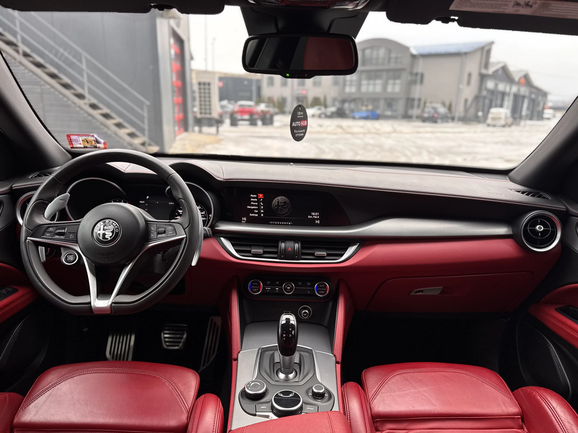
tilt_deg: -15.7
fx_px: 401
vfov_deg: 56.8
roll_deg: -0.9
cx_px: 289
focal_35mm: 24
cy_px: 216
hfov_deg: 71.6
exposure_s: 1/119
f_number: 1.78
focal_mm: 6.76
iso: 160
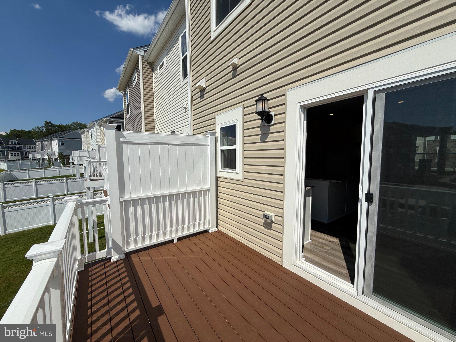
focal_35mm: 14
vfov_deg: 85.7
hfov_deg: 102.1
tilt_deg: -3.5
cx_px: 228
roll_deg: +0.6
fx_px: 184
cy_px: 171
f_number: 2.2
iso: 40
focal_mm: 2.22
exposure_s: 1/6173
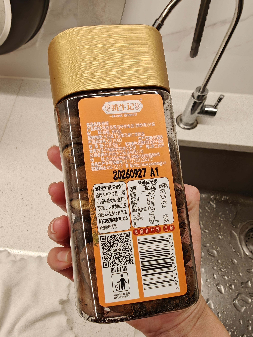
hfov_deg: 58.9
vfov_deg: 73.9
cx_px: 126
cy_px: 168
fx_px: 224
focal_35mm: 23
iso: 500
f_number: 2
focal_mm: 2.3
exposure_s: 1/100
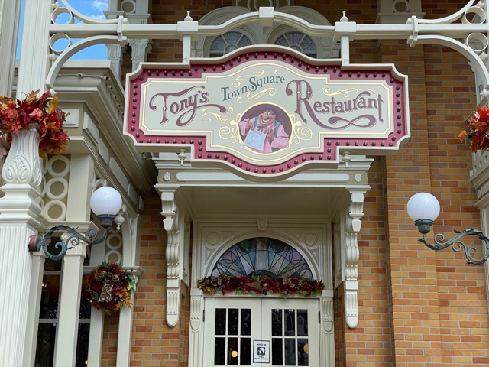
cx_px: 244
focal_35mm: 52
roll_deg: -0.4
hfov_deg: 36.8
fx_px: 735
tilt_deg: +15.9
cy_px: 184
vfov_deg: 28.0
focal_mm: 6
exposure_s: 1/685
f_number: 2
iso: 25
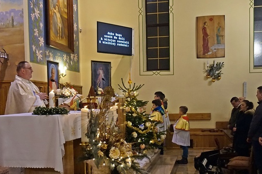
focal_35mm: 47
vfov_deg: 28.5
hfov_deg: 42.2
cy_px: 119
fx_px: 340
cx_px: 133
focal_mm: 21
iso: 6400
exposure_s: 1/200
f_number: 4
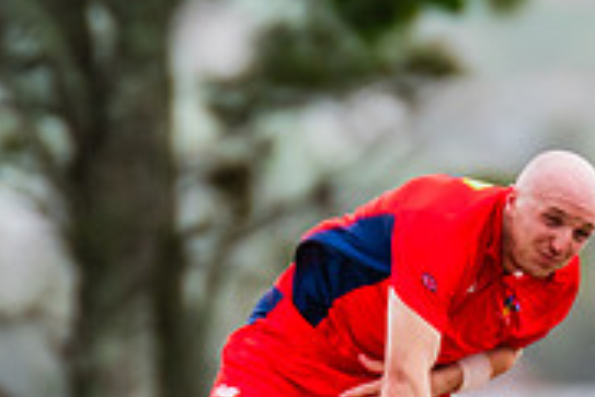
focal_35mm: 2772
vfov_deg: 0.5
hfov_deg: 0.7
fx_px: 45850
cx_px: 441
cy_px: 353
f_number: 5.6
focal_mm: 600
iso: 800
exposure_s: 1/1250
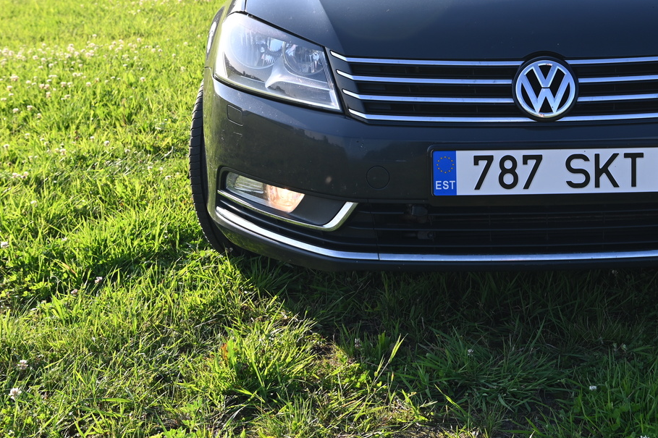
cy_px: 69
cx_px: 561
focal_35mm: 81
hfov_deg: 24.5
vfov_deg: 16.7
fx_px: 1480
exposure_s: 1/200
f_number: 8
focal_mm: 46
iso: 200
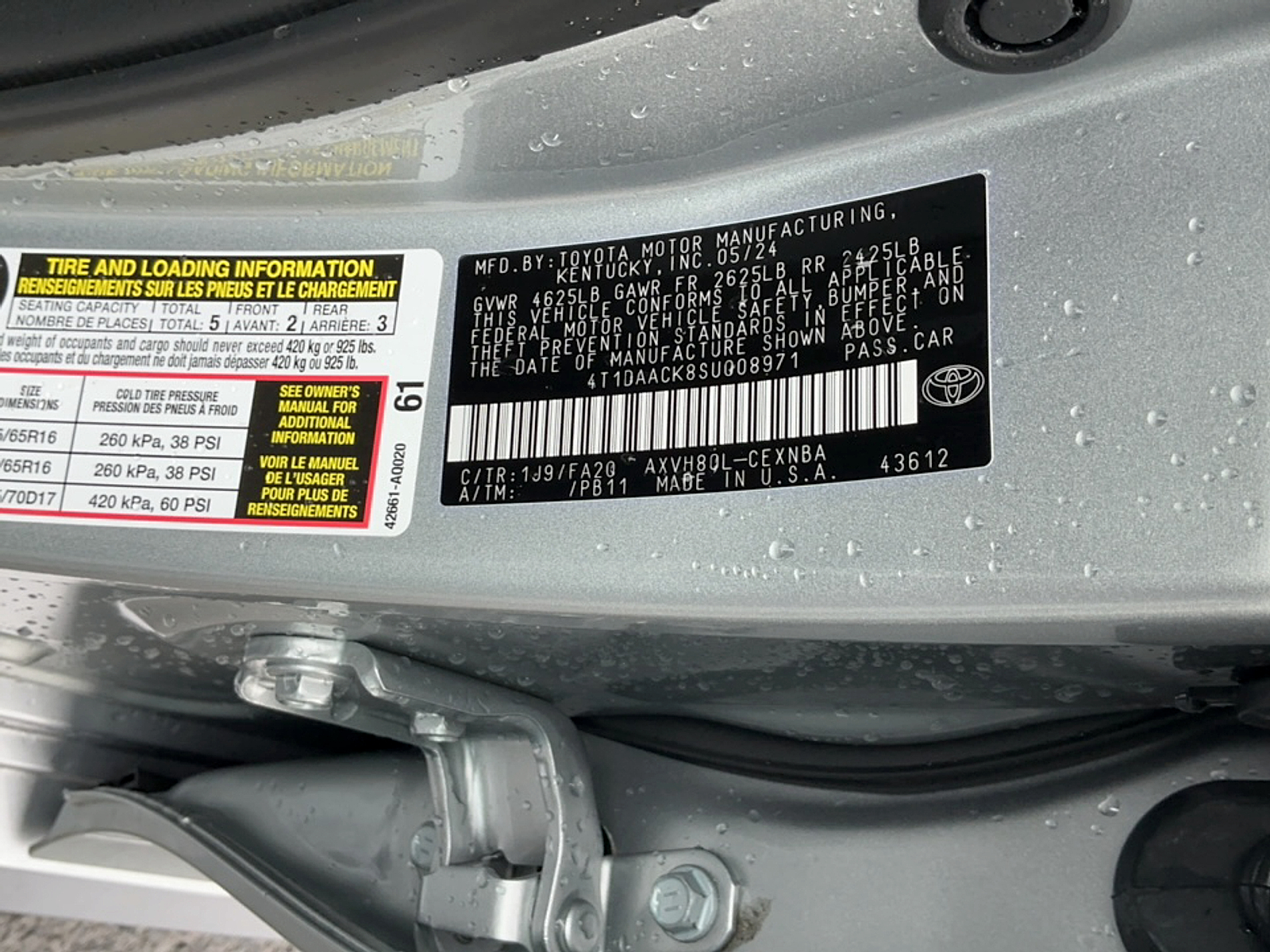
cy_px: 476
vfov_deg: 46.8
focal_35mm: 30
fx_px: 1101
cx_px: 635
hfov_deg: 60.0
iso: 20
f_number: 1.8
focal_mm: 3
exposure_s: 1/120
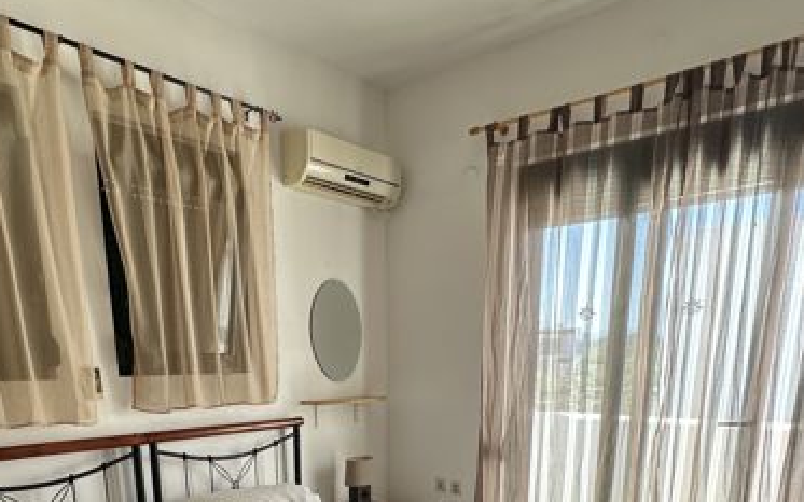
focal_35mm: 28
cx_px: 356
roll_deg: +0.7
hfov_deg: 66.3
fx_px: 613
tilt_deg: -14.3
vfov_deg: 38.6
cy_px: 519
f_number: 2.2
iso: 40
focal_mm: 2.22
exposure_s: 1/117
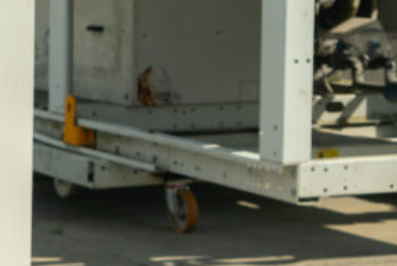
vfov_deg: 8.0
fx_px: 1888
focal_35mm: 171
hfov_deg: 11.3
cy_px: 236
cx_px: -287
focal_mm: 46
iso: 100
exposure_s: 1/400
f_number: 5
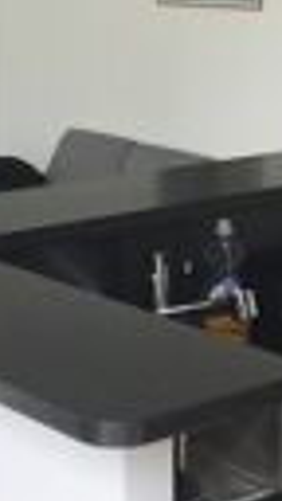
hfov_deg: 11.5
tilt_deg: -10.6
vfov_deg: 20.3
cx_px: 137
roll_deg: +0.2
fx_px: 1396
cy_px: 202
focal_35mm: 105
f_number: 2.2
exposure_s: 1/100
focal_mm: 4.15
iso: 40
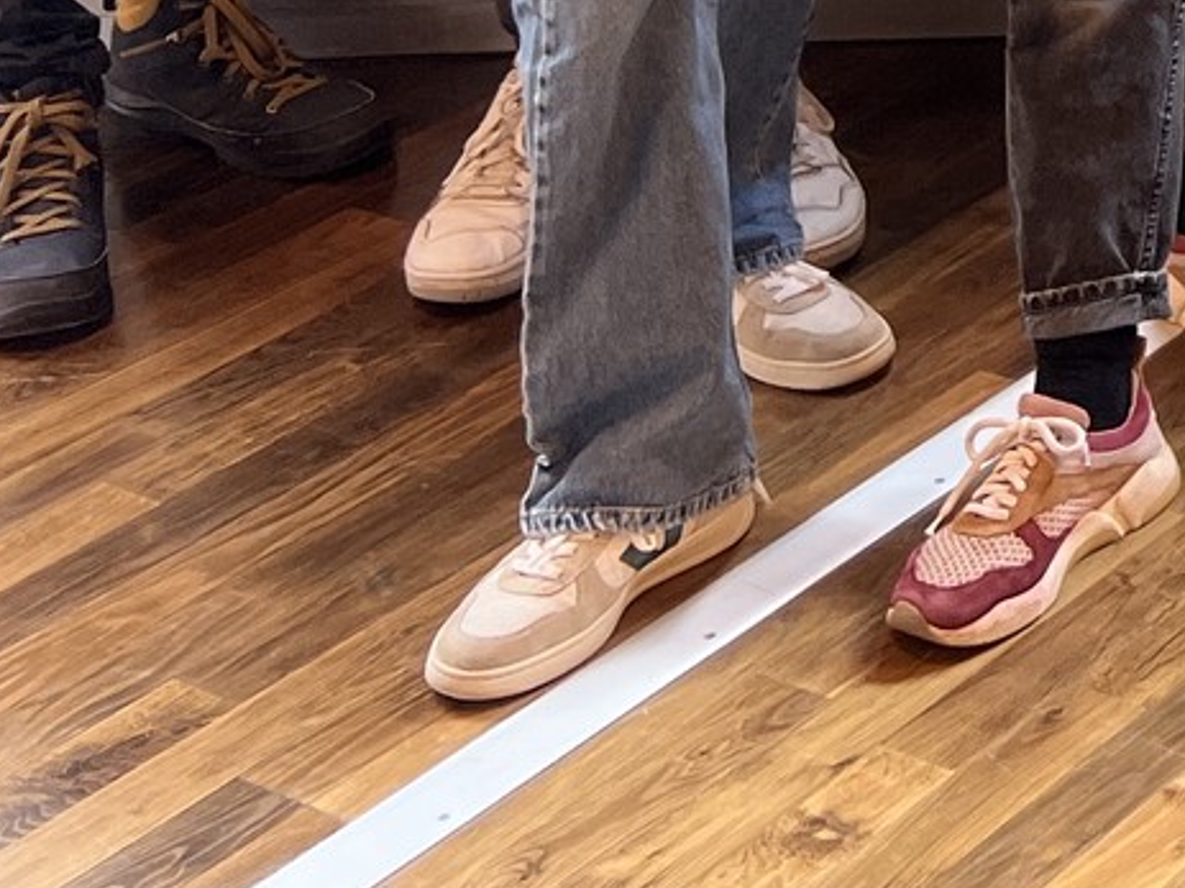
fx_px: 3936
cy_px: -1006
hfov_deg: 14.8
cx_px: 2178
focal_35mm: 115
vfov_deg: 11.4
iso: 50
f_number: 1.5
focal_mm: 5.7
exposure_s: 1/100
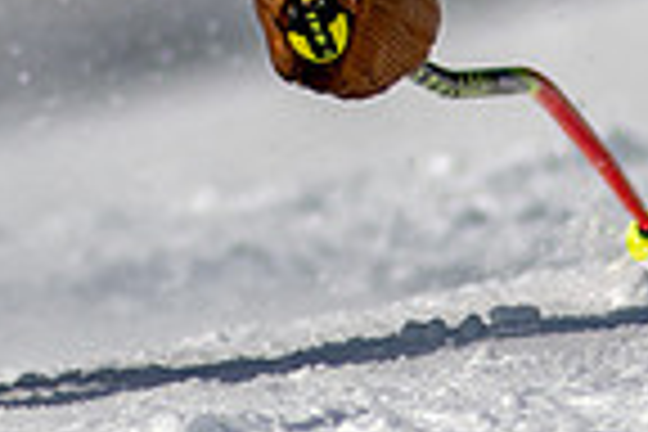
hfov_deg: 0.8
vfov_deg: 0.5
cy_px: -502
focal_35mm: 2520
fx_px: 45356
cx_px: 216
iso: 100
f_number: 2.8
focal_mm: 300
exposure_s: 1/6400
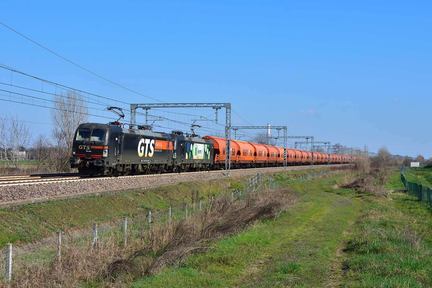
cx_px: 216
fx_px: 648
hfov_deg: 36.9
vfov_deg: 25.1
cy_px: 144
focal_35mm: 54
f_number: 7.1
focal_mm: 36
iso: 200
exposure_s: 1/800
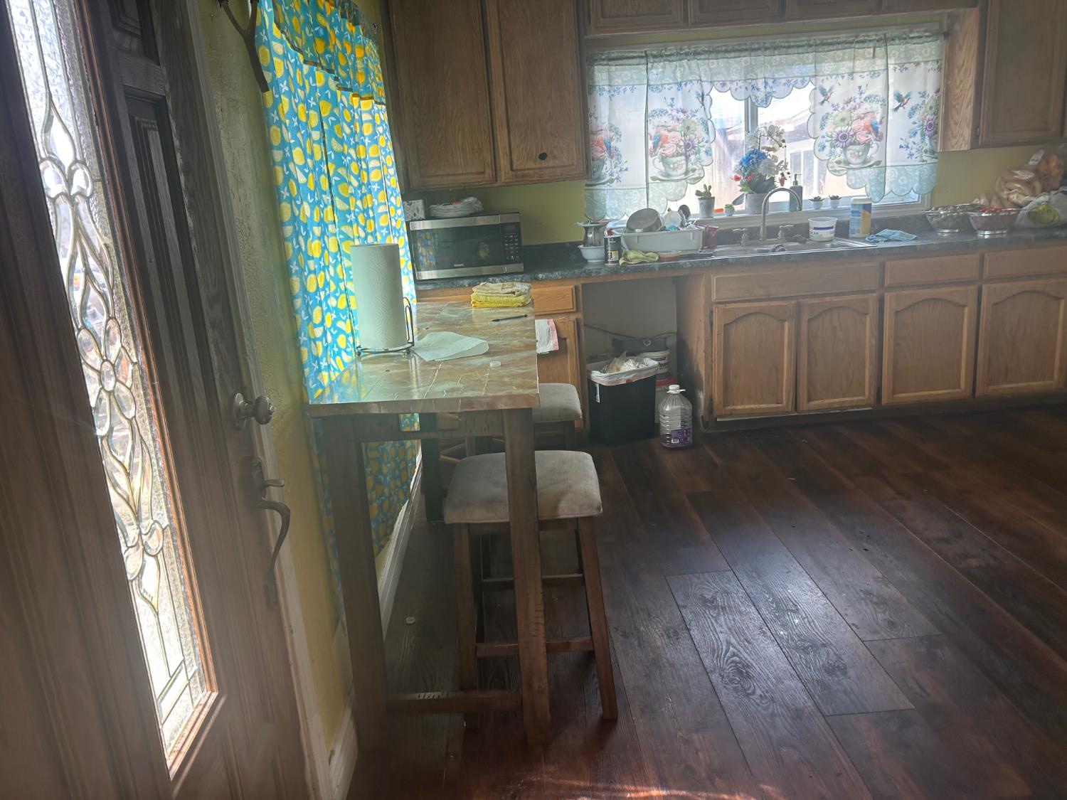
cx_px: 534
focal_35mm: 26
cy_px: 400
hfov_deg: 67.3
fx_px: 801
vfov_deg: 53.1
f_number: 1.5
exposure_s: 1/133
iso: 50
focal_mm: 5.7
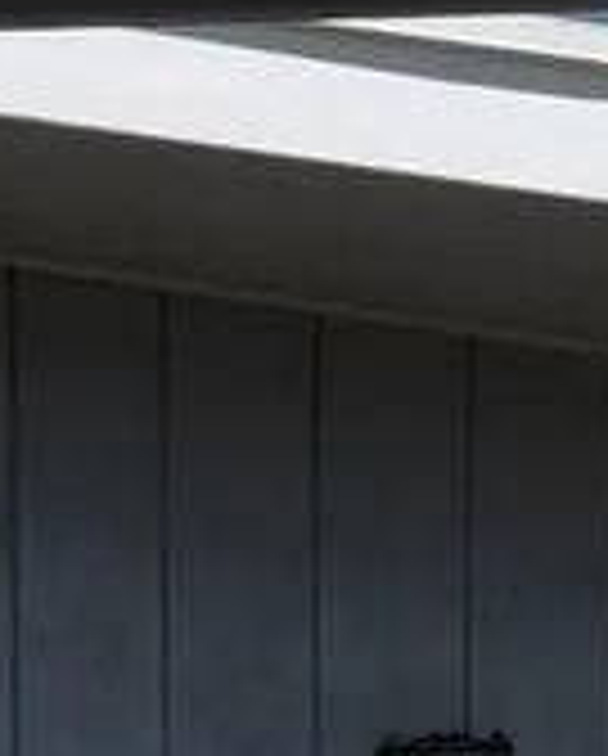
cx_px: 86
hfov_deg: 8.1
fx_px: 4262
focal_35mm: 190
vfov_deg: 9.0
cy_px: 1928
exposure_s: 1/8130
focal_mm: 6.76
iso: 80
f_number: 1.78
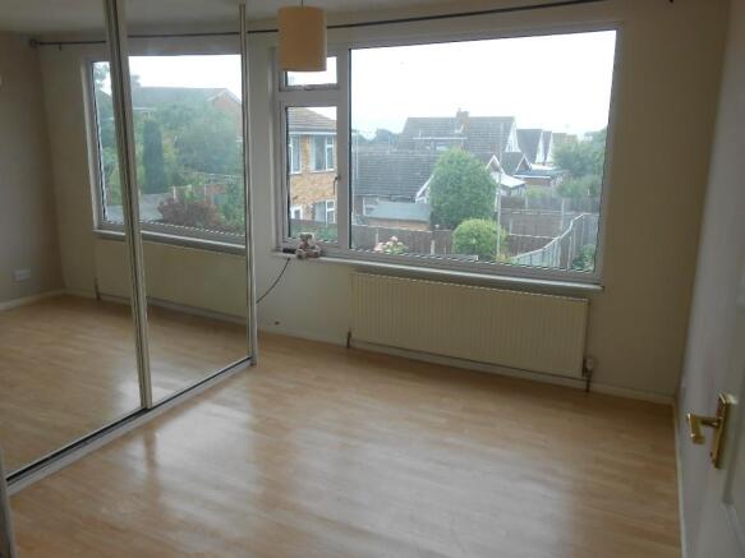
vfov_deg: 53.0
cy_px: 279
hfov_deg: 67.3
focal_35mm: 26
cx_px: 372
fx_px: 559
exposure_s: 1/80
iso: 80
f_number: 3.5
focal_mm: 4.6
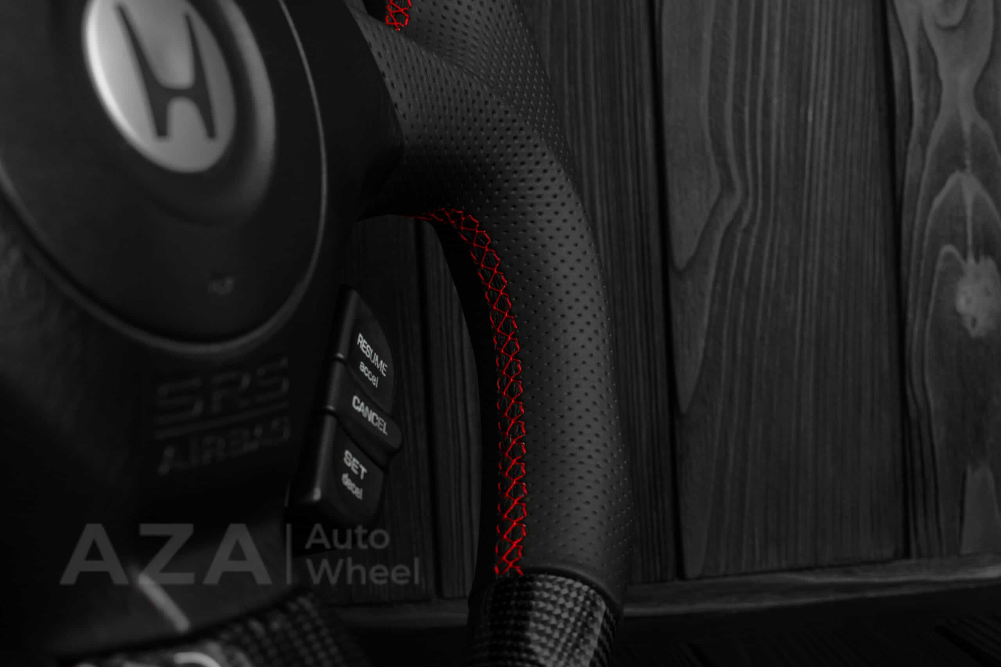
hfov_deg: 37.8
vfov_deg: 25.8
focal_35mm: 52
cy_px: 334
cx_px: 500
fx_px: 1460
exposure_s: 1/125
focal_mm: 35
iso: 500
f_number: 6.3
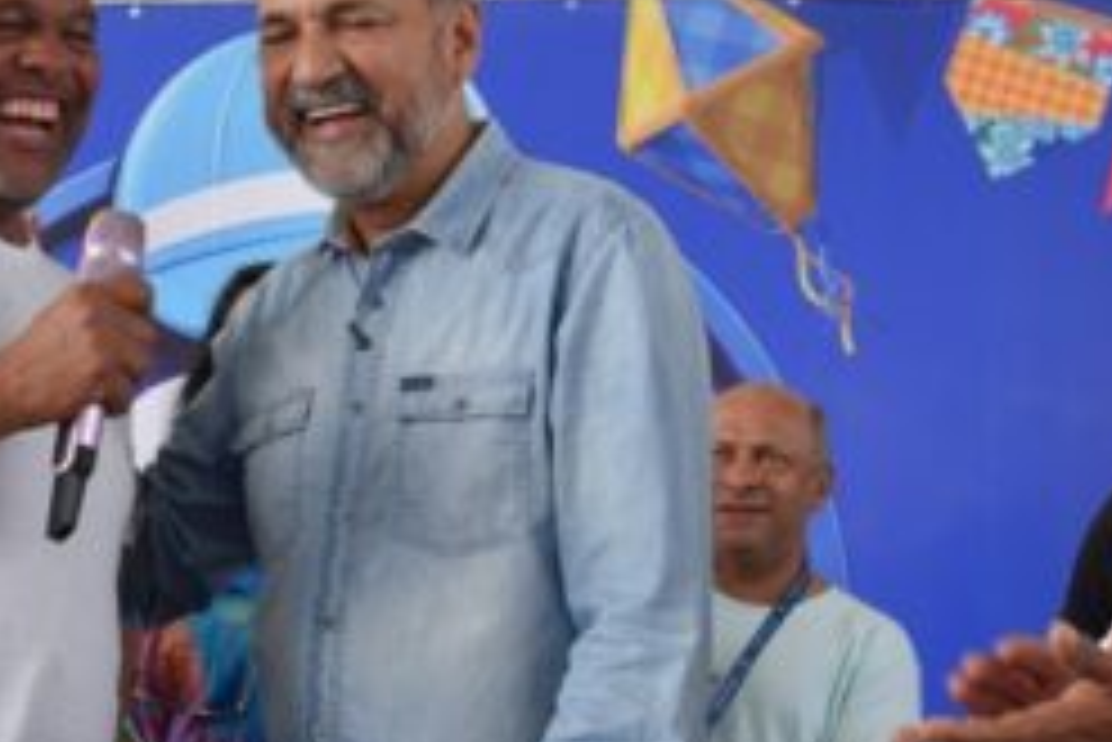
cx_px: 117
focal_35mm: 94
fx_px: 2921
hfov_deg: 21.1
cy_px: 519
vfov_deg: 14.5
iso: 400
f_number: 7.1
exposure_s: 1/200
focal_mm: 21
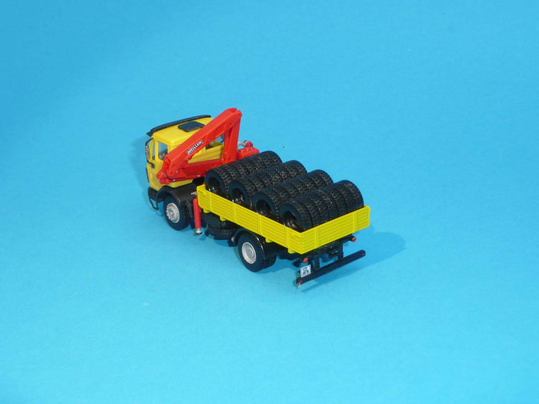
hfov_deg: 27.0
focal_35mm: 72
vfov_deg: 20.4
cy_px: 202
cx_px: 270
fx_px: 1121
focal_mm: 11.8
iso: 100
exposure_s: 1/60
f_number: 4.6
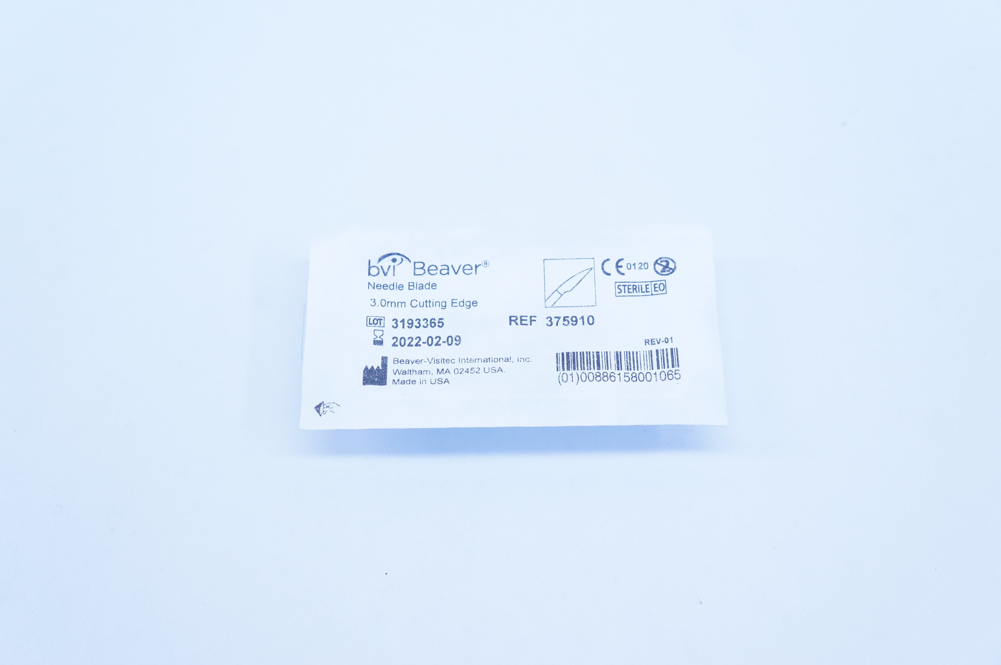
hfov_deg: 45.0
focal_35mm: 44
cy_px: 332
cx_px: 500
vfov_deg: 30.8
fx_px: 1208
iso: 800
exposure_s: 1/160
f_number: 6.3
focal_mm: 29
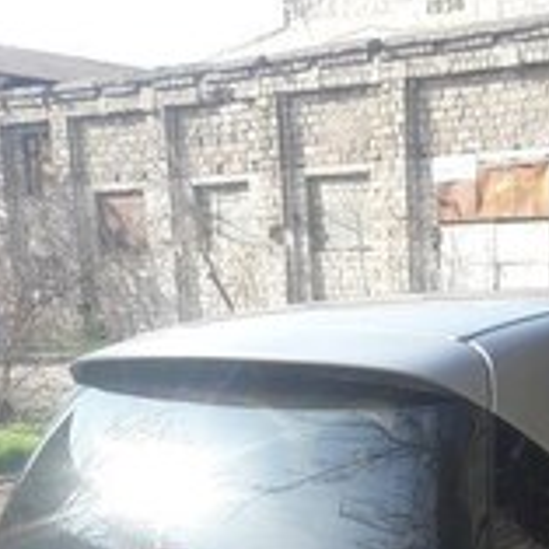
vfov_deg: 20.3
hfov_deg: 21.4
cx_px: 559
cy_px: 720
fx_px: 1400
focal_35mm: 78
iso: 40
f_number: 1.9
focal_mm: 3.7
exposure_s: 1/440
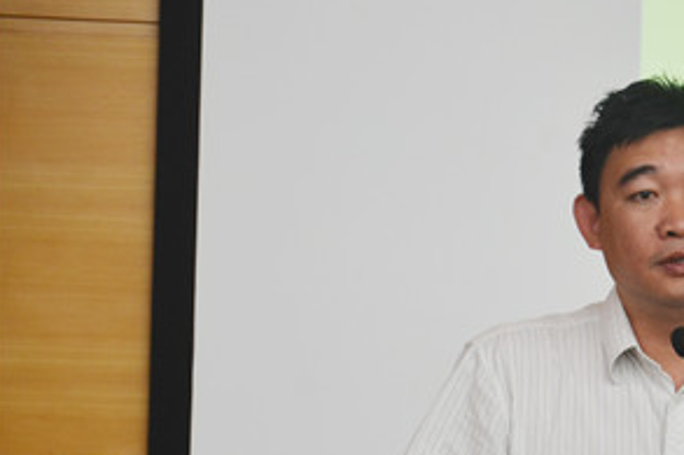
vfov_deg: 4.3
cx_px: 696
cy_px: 393
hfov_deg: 6.4
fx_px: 6115
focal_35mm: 322
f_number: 5.6
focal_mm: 105
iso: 320
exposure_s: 1/30
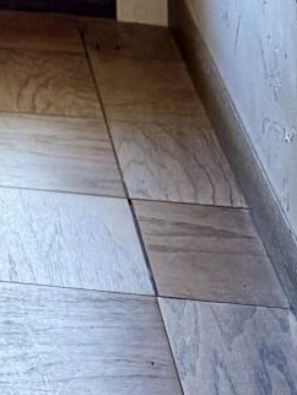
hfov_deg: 9.0
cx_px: -409
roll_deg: -1.4
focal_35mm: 149
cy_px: -785
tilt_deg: +3.3
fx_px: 1702
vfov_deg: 10.0
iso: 200
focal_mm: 6.76
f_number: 1.78
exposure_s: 1/146
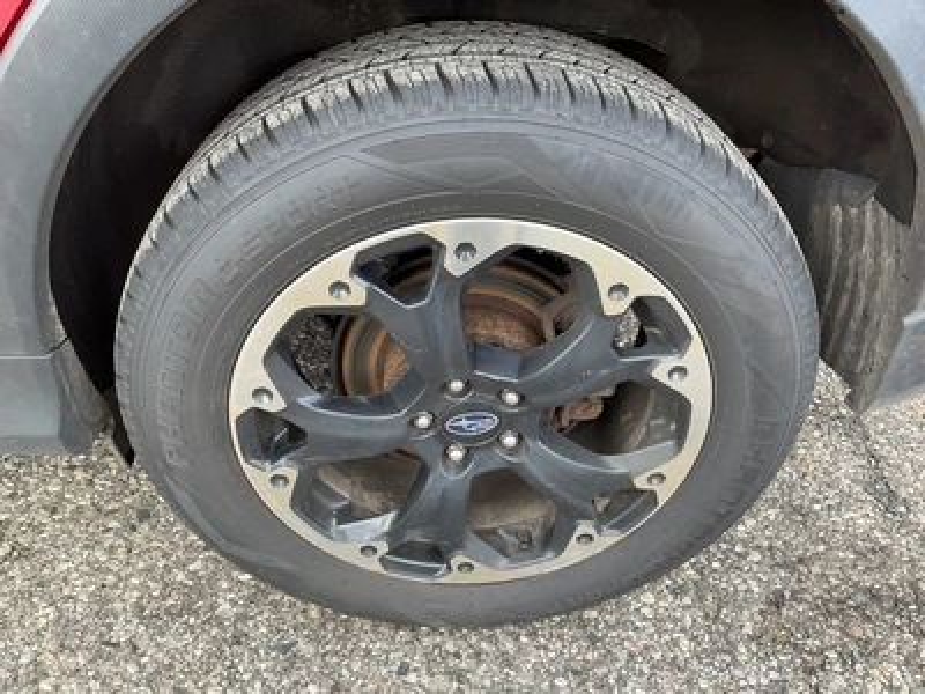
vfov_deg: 48.2
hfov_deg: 61.7
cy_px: 347
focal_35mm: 29
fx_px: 775
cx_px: 462
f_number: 1.8
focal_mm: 3
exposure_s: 1/137
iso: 16
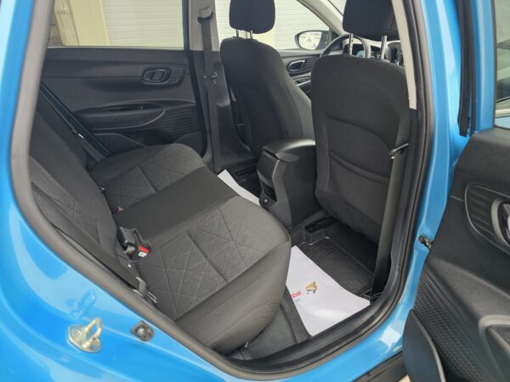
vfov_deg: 58.9
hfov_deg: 73.9
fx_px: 339
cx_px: 255
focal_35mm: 23
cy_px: 191
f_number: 1.7
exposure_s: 1/180
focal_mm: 6.3
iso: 200
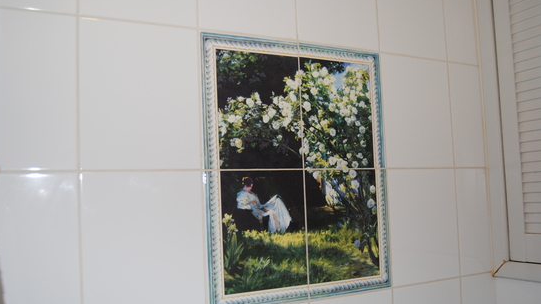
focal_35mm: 32
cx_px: 269
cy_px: 177
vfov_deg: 36.6
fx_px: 459
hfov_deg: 61.0
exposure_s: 1/60
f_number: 3.5
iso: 200
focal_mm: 20
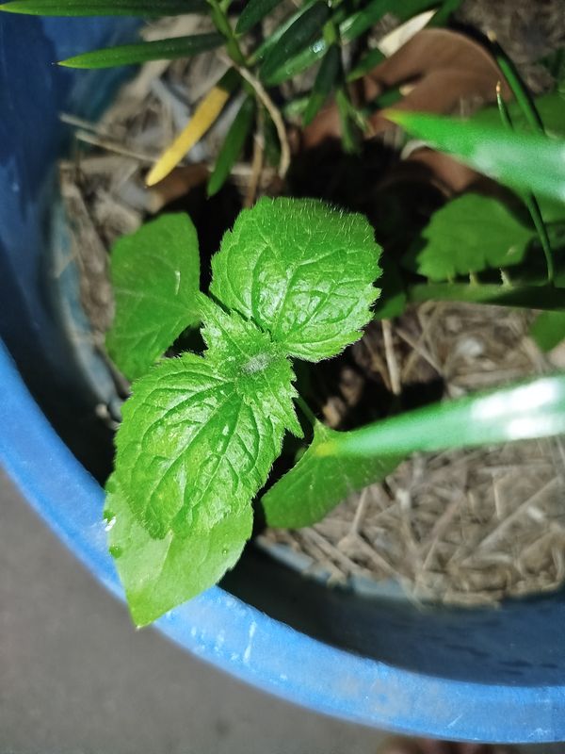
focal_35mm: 24
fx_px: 522
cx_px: 282
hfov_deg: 56.8
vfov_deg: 71.6
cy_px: 377
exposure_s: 1/30
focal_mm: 5.31
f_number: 1.7
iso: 320
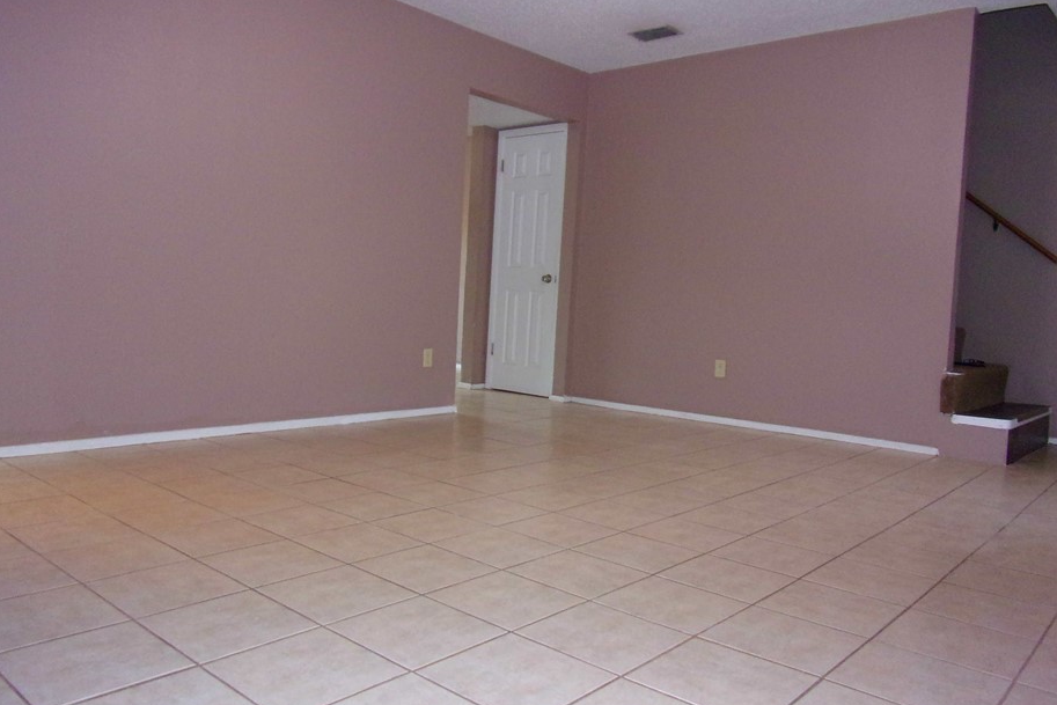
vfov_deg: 46.4
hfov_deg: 65.4
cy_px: 347
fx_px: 822
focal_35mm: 28
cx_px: 493
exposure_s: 1/34
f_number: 3.3
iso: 250
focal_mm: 4.3
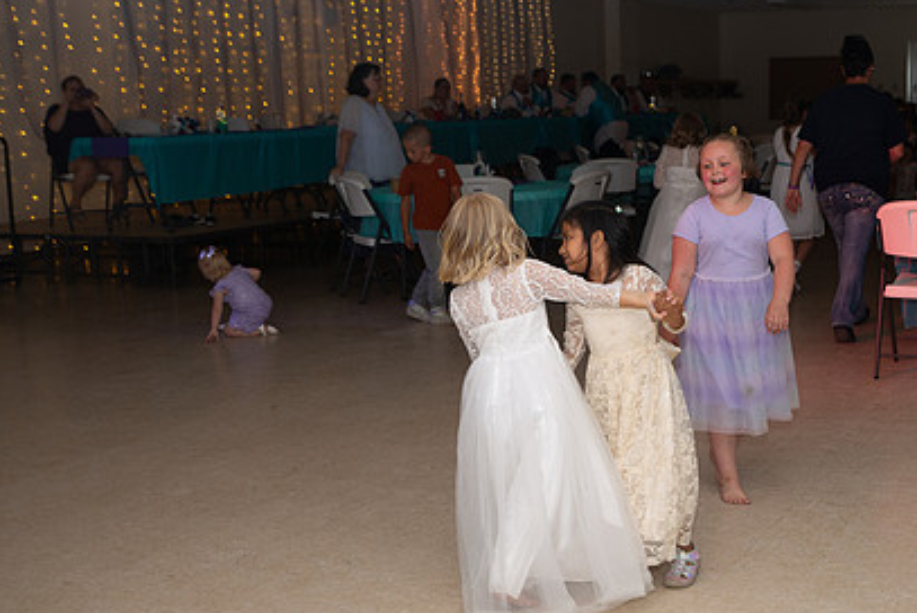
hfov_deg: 34.6
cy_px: 321
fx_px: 1453
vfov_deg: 23.8
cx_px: 633
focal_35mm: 57
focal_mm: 40
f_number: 3.5
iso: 800
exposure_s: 1/125
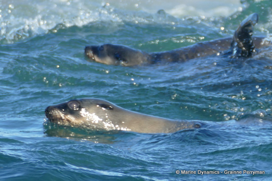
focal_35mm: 654
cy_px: 90
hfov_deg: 3.2
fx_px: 4941
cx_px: 136
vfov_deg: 2.1
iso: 125
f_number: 4
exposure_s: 1/640
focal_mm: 146
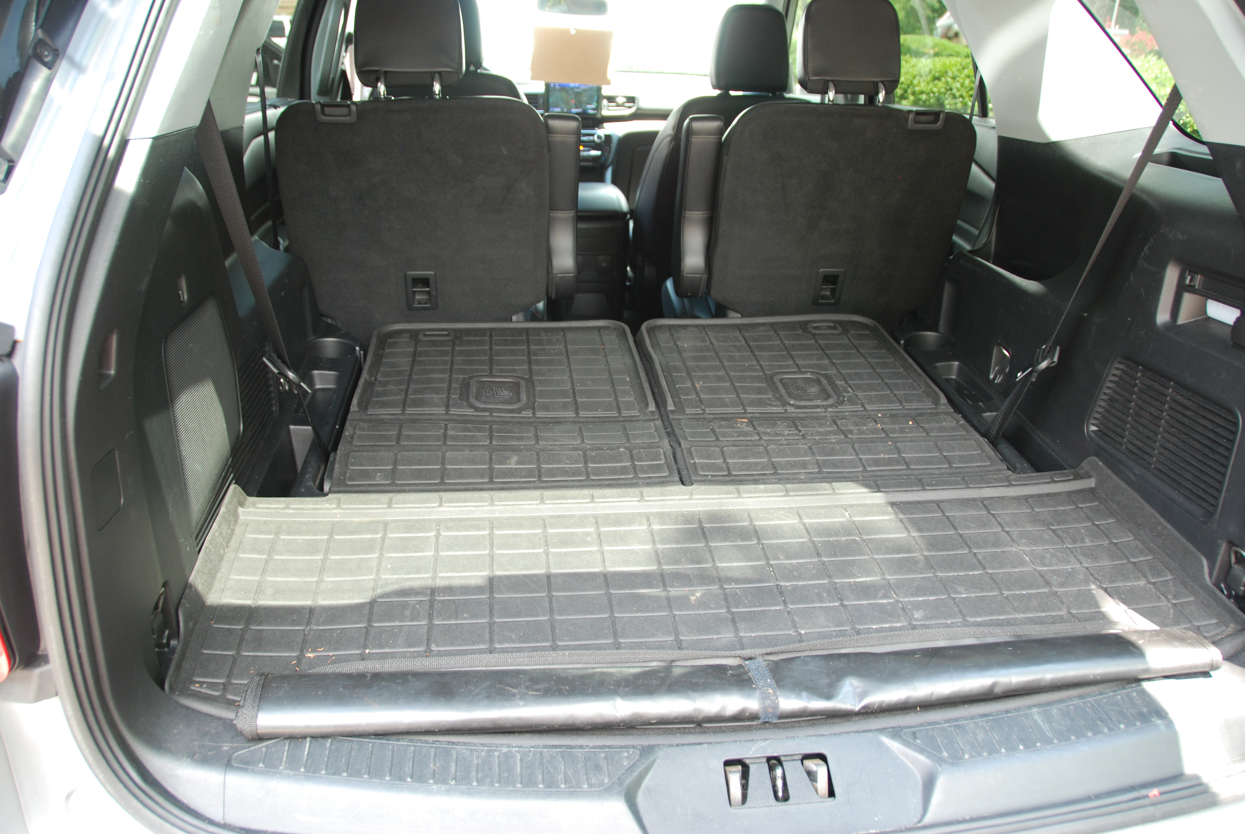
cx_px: 622
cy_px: 417
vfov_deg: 48.0
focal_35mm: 27
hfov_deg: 67.3
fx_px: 935
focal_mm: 18
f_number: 3.5
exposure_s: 1/30
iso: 200
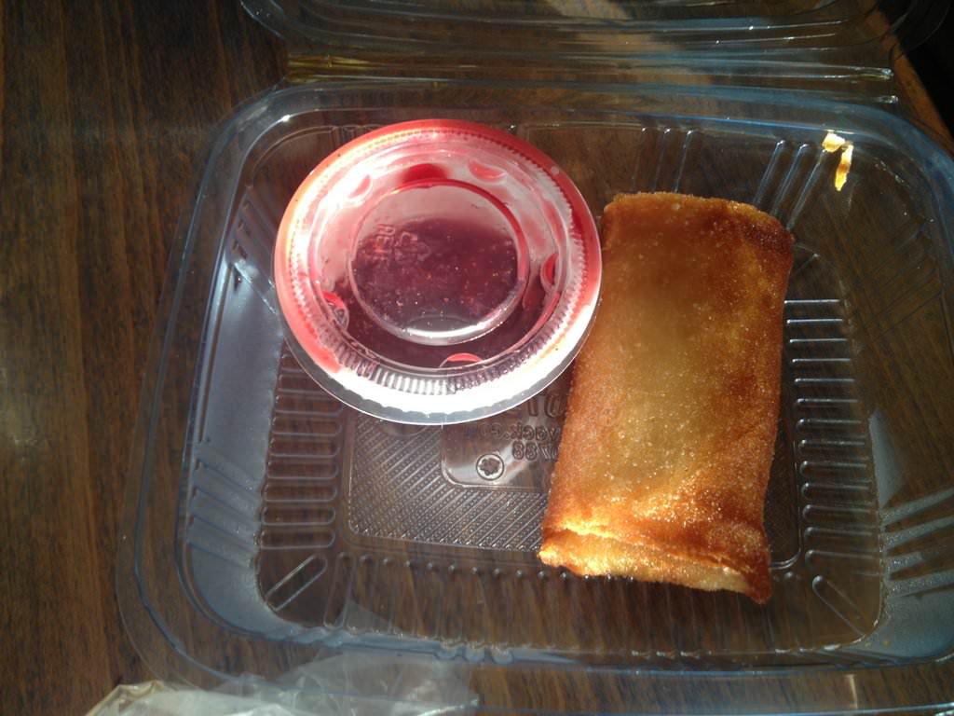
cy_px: 358
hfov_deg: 52.6
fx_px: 965
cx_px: 477
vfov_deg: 40.7
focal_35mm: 35
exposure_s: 1/24
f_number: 2.4
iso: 50
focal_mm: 4.28
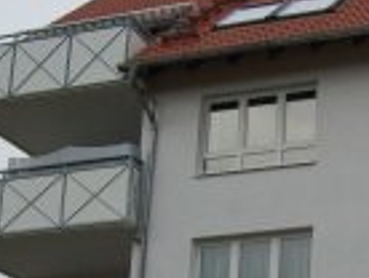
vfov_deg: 14.5
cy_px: 305
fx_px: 1068
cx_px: 443
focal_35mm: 100
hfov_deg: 18.6
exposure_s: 1/200
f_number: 7.1
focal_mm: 18
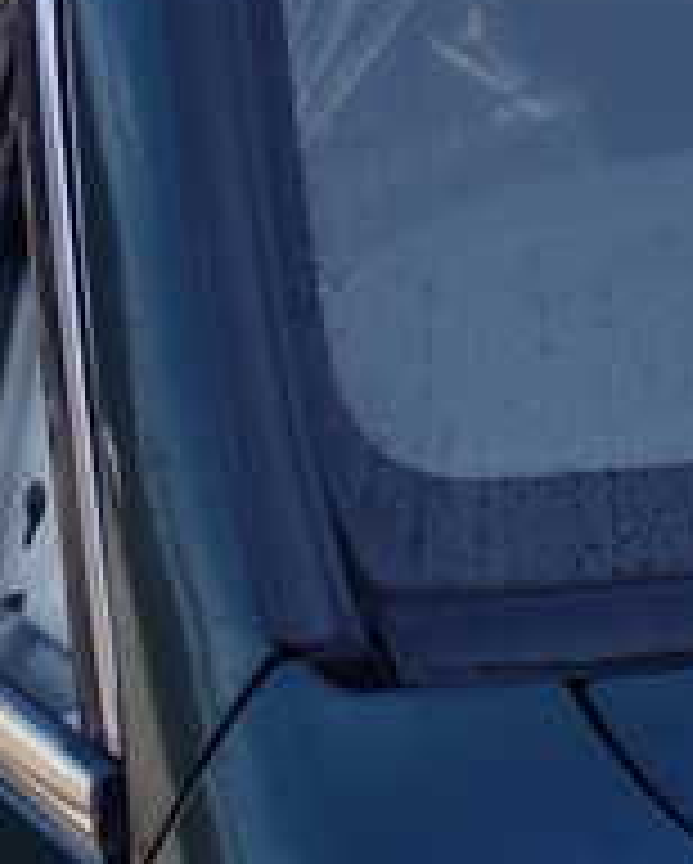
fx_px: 3200
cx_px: 1314
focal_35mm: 125
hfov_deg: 11.3
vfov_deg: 14.9
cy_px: -135
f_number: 4
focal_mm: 7.31
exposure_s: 1/250
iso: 100
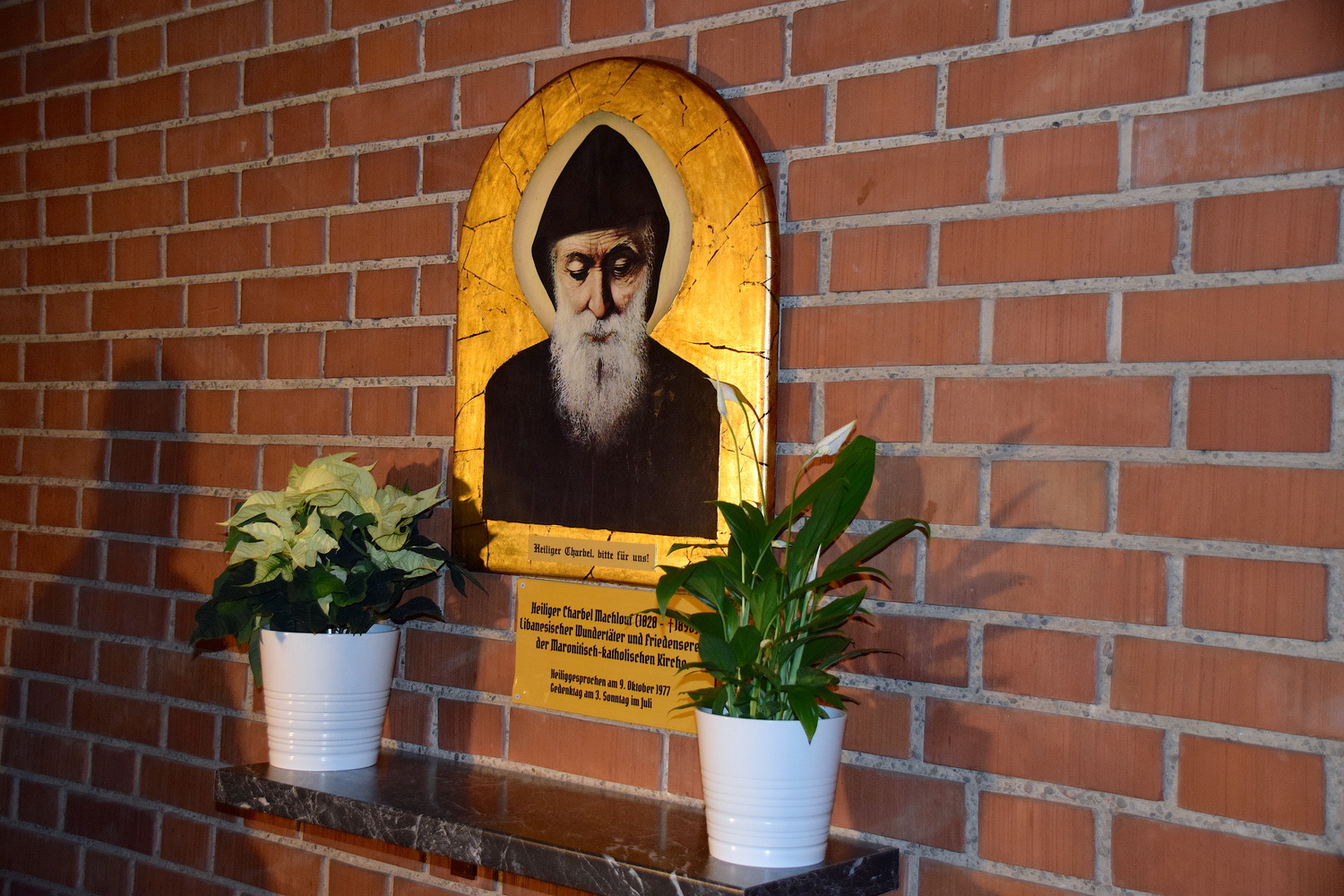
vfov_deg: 28.1
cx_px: 672
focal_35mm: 48
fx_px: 1792
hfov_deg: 41.1
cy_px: 448
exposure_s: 1/60
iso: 1600
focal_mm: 32
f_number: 5.6
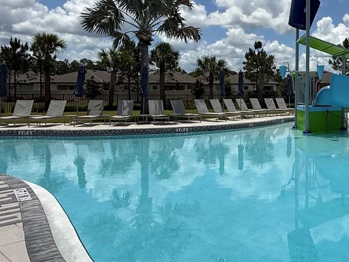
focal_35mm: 37
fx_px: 373
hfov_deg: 46.9
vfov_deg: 38.4
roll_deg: +1.0
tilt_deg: +0.2
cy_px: 98
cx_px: 289
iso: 50
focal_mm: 2.22
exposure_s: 1/4762
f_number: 2.2
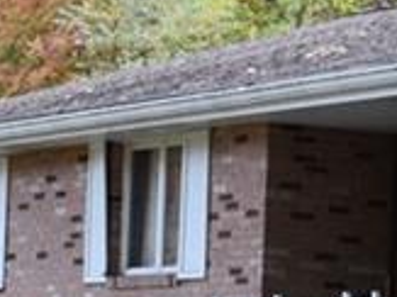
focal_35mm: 272
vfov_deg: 5.4
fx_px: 3117
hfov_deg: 7.1
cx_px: 641
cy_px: 575
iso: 400
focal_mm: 30
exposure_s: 1/125
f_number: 5.6
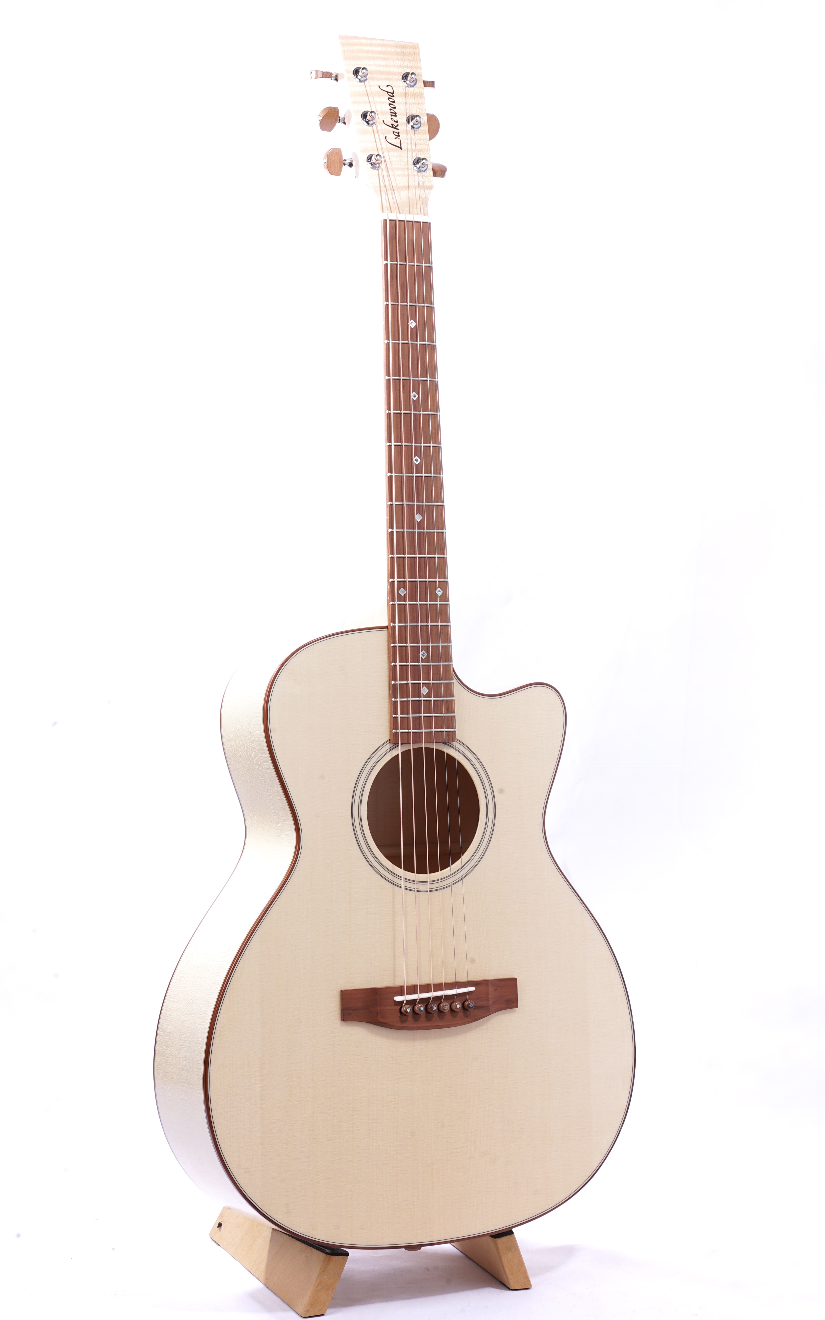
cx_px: 392
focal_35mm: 69
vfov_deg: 29.8
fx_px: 2483
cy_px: 660
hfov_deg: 18.9
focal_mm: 67
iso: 100
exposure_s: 1/50
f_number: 20
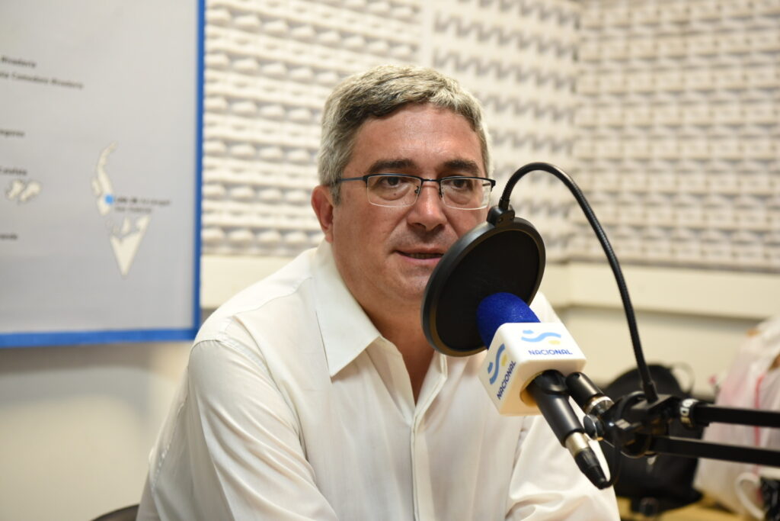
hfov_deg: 28.8
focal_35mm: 70
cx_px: 390
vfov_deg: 19.5
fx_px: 1517
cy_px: 260
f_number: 4
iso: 1600
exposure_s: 1/80
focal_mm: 70
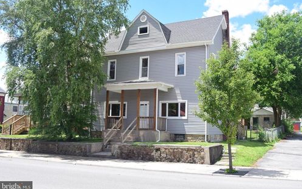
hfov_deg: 54.6
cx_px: 152
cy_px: 90
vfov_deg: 35.8
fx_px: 292
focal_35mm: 36
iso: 250
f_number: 10
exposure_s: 1/400
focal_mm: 23
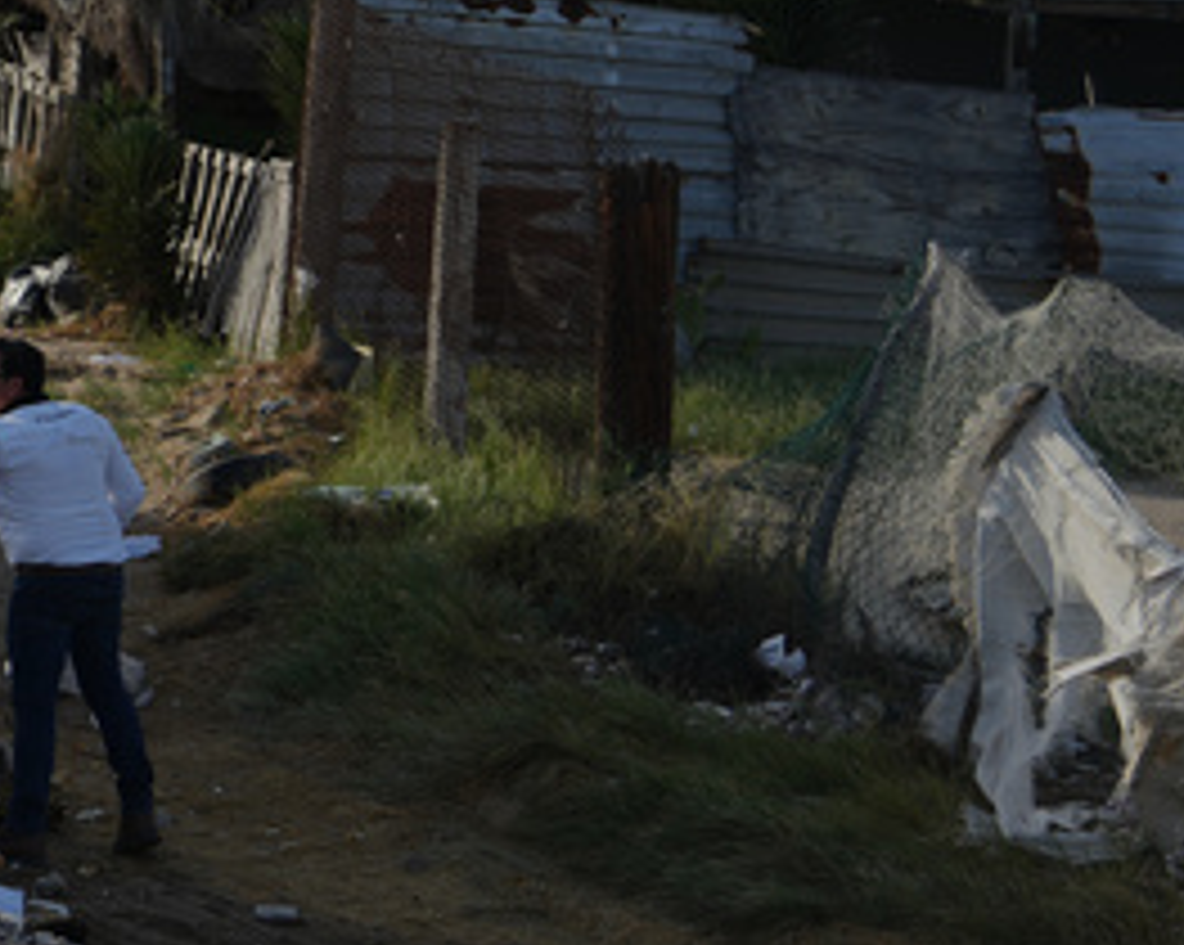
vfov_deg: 8.6
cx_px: -1103
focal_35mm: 179
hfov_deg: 10.1
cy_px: 225
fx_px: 6268
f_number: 2.8
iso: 50
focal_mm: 49
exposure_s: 1/1000
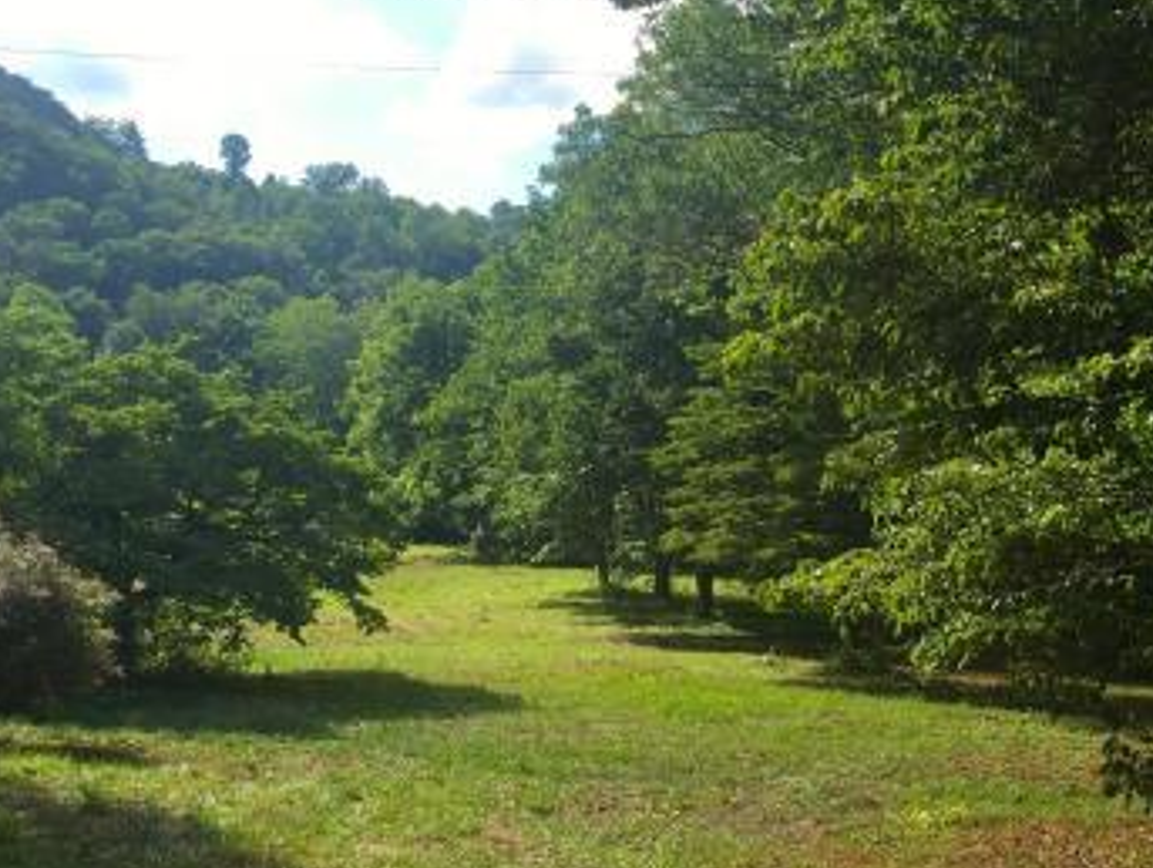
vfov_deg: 29.7
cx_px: 797
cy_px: 437
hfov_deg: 38.3
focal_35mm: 49
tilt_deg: +0.5
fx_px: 1634
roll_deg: +0.0
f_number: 2.2
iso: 32
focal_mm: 4.15
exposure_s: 1/1163
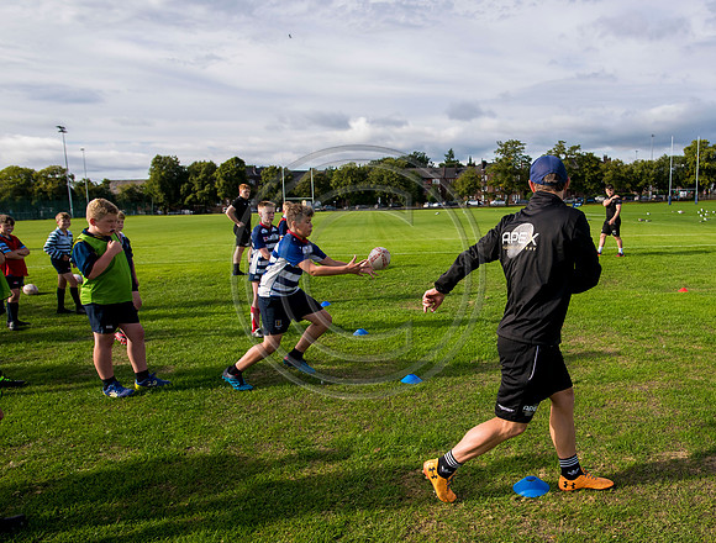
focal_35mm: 26
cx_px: 474
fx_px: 534
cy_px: 283
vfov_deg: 53.9
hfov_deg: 65.9
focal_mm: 20
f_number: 4
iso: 250
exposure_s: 1/2000
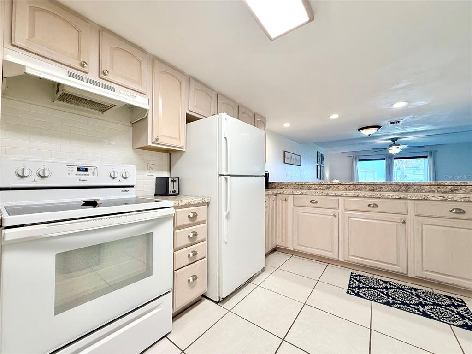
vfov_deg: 85.7
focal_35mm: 14
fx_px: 191
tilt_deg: +1.3
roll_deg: -0.2
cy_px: 177
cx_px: 236
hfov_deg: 102.1
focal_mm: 2.22
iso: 160
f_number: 2.2
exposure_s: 1/120
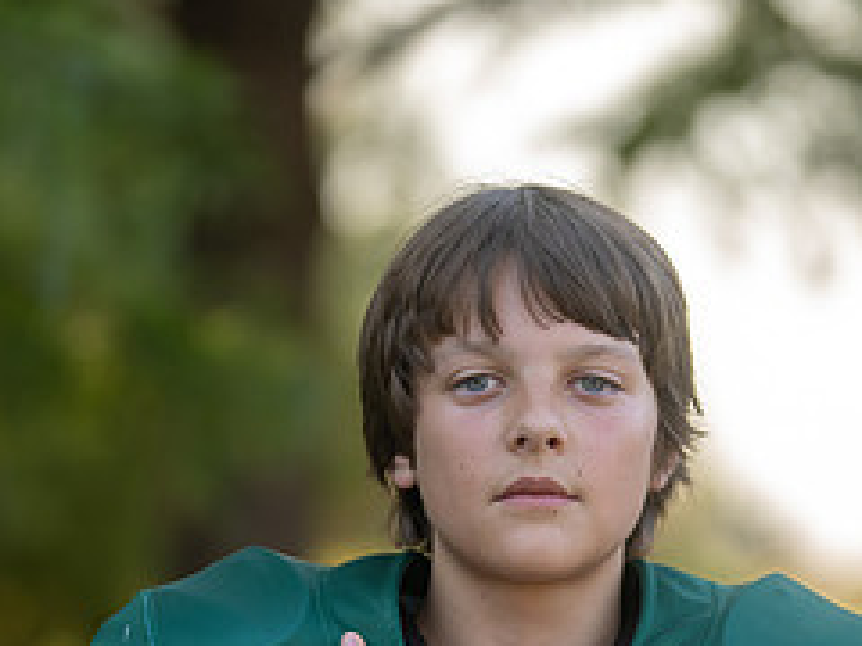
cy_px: 685
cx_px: 545
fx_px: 6773
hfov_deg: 7.3
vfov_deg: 5.4
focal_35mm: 272
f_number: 2.8
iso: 100
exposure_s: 1/320
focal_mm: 116
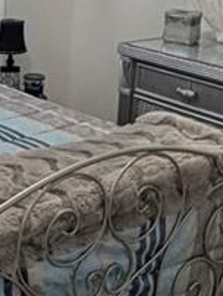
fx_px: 711
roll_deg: -0.6
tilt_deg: -10.2
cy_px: 26
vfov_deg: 22.9
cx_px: -63
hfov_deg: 16.8
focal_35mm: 83
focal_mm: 2.22
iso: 250
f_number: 2.2
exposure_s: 1/60
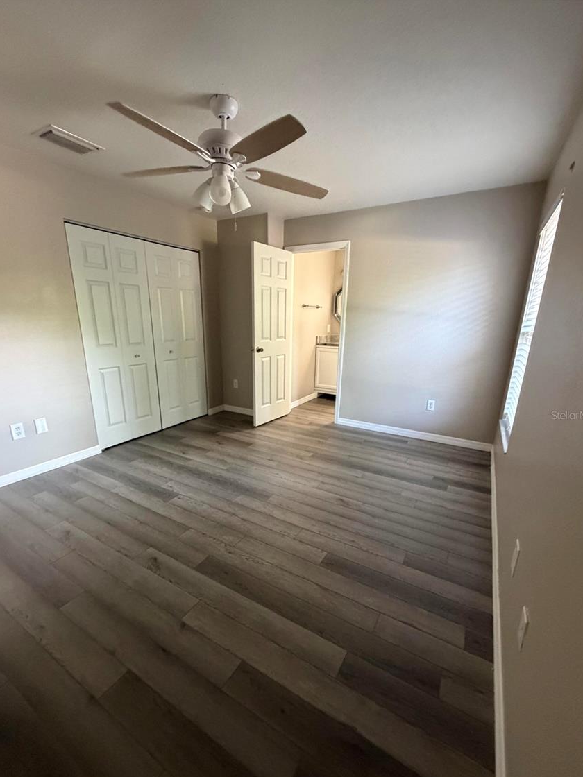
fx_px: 337
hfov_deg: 81.7
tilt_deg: -16.7
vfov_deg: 98.0
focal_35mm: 15
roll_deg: -0.1
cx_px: 288
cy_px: 415
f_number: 2.2
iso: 640
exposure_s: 1/60
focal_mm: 2.22
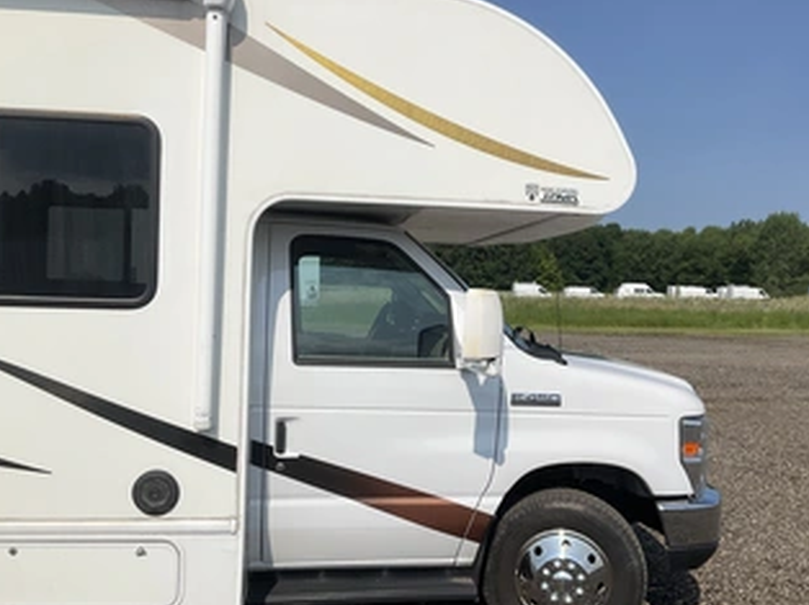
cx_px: 417
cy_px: 299
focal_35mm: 37
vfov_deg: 38.6
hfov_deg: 50.2
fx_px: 864
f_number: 1.8
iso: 25
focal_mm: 3
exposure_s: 1/5263
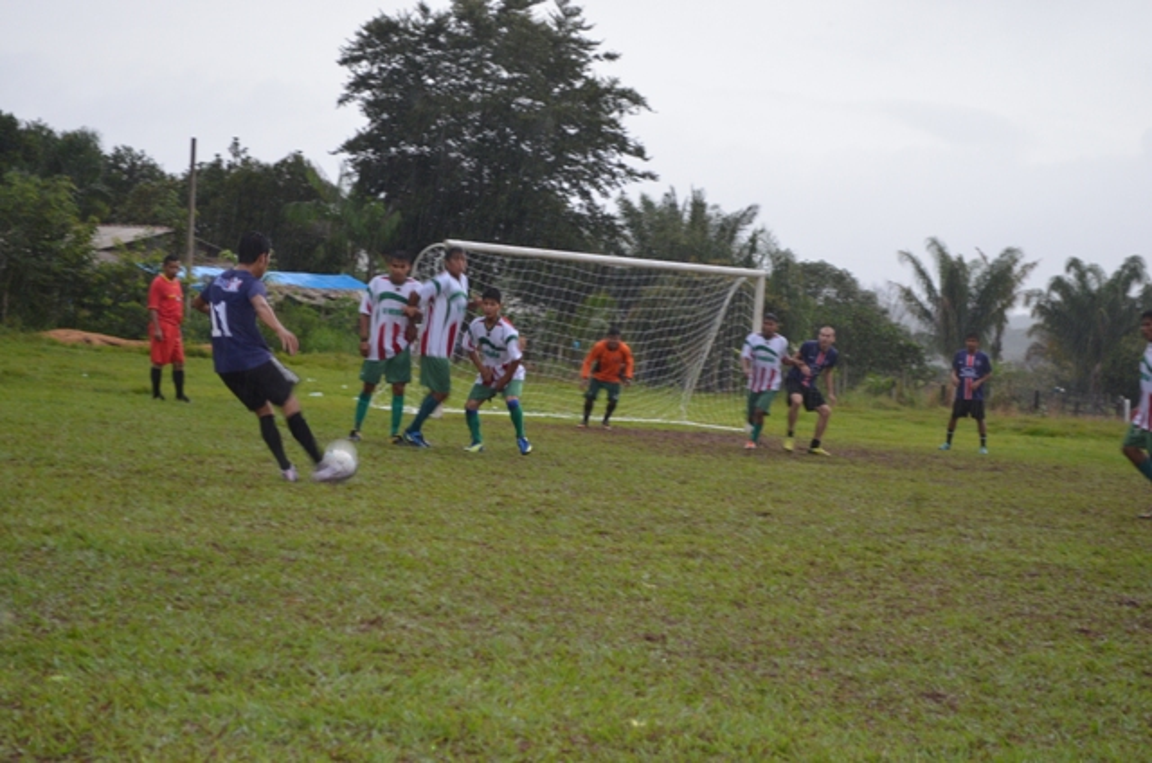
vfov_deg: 16.5
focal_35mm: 82
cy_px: 382
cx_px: 576
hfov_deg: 24.7
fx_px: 2635
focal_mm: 55
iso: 900
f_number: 5.6
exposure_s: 1/60
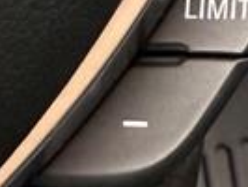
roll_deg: -2.8
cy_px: -381
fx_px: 1327
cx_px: 550
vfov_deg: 7.1
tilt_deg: -31.0
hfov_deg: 9.7
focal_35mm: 185
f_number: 2.2
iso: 250
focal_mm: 2.22
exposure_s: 1/121
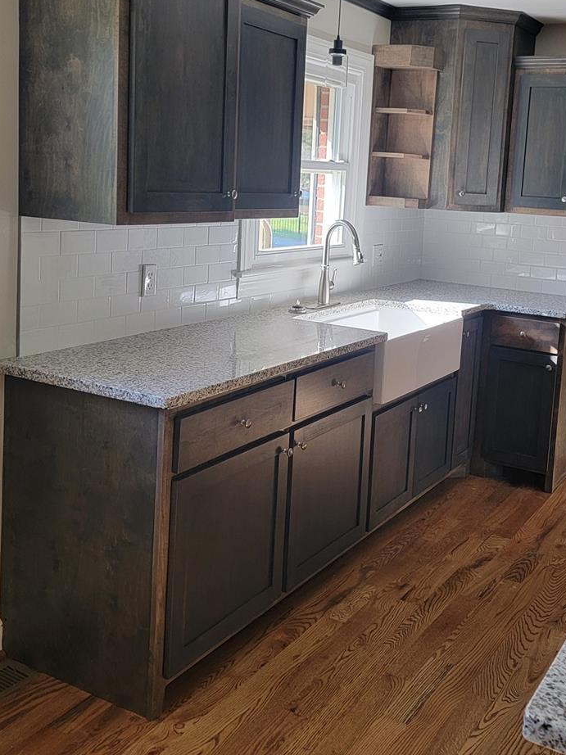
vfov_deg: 46.1
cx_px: 366
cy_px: 257
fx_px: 872
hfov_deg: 35.7
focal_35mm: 40
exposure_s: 1/120
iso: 100
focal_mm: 6.7
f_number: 1.8
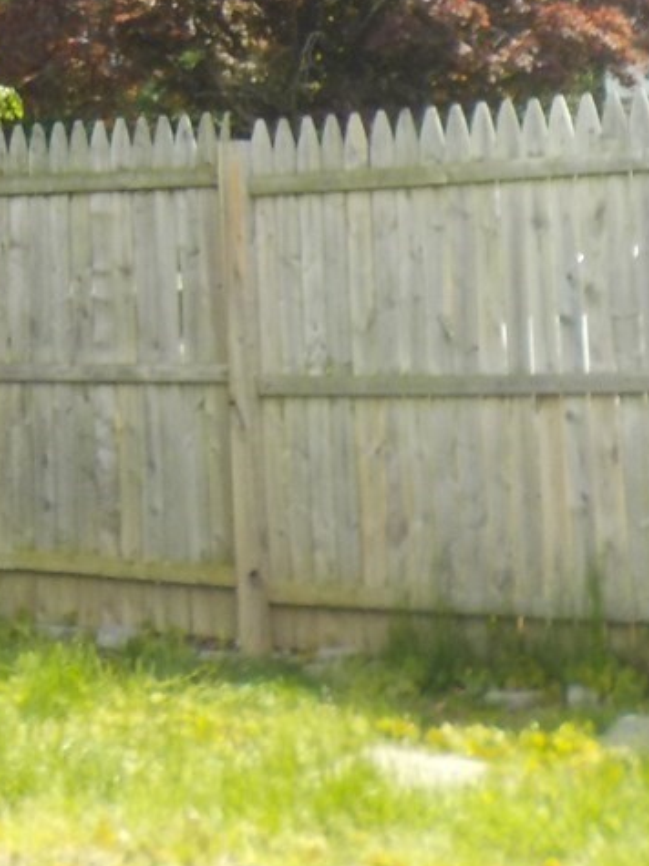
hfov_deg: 14.8
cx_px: -111
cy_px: -363
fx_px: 2426
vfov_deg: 18.4
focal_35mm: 97
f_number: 3.3
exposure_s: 1/400
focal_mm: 4.1
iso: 125
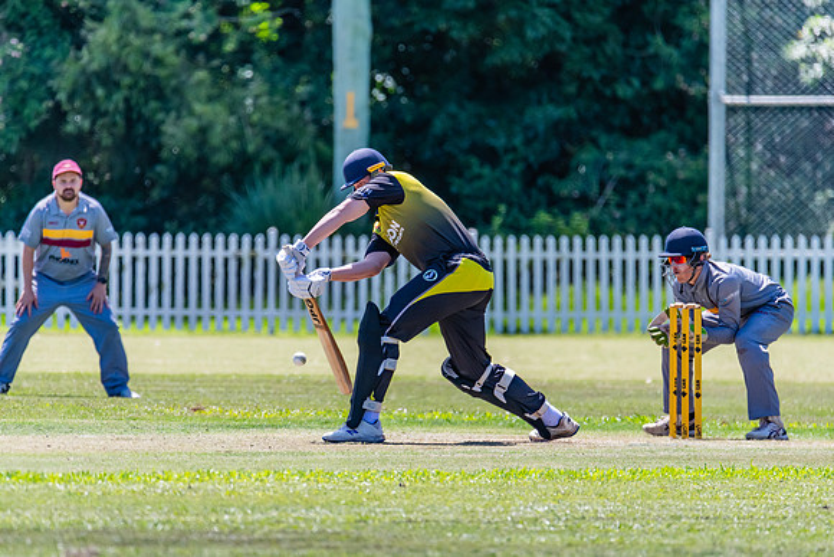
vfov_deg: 2.2
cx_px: 417
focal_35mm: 616
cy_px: 278
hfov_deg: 3.3
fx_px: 14267
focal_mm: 600
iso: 1250
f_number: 6.3
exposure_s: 1/2000
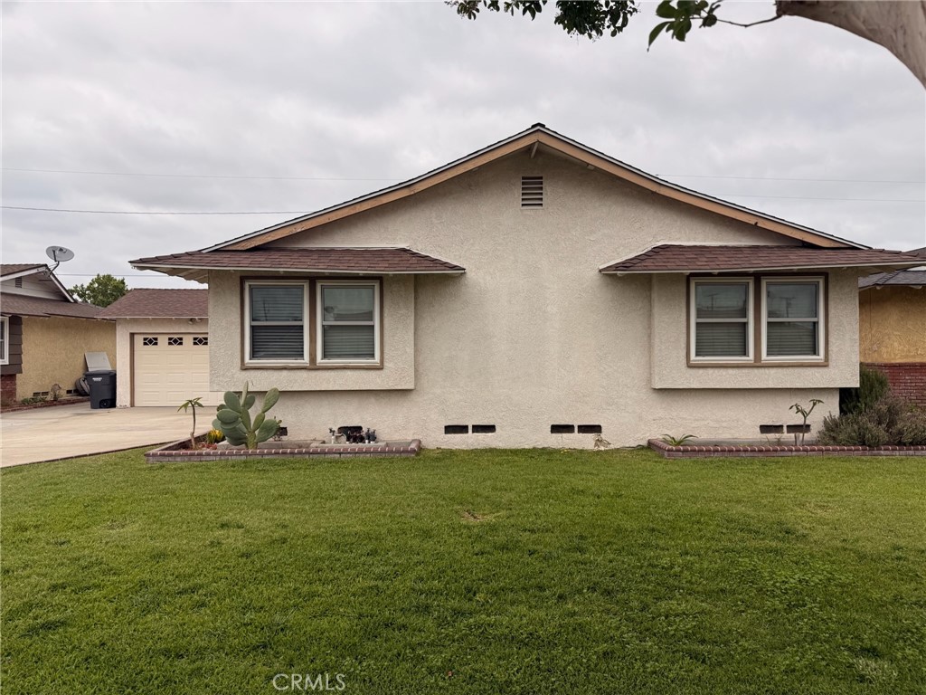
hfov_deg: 71.6
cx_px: 463
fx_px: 642
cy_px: 348
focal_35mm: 24
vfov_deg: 56.8
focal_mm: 6.76
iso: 80
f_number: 1.78
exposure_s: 1/7353
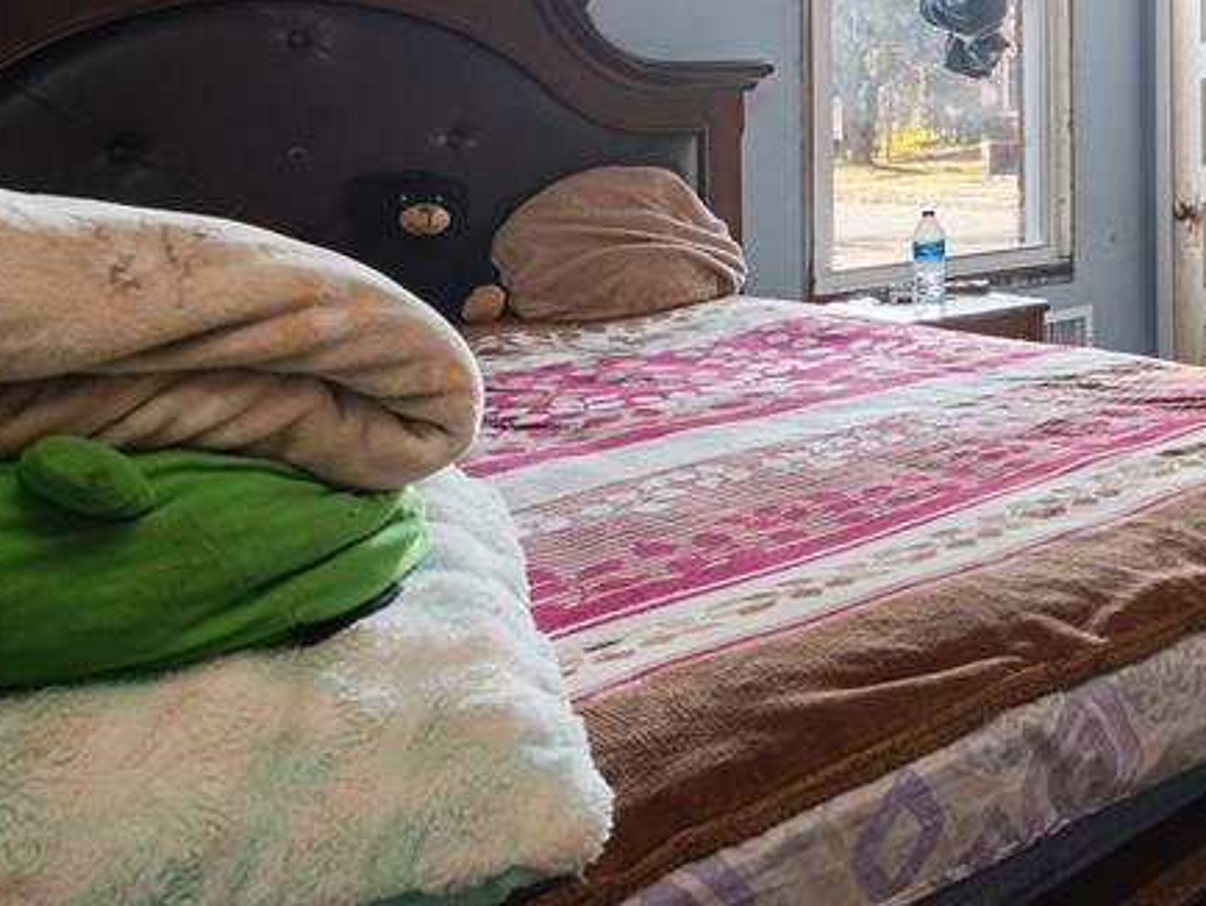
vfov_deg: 21.3
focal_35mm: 68
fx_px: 2370
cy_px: 143
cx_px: 1337
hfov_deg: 26.3
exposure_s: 1
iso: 320
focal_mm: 30
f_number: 9
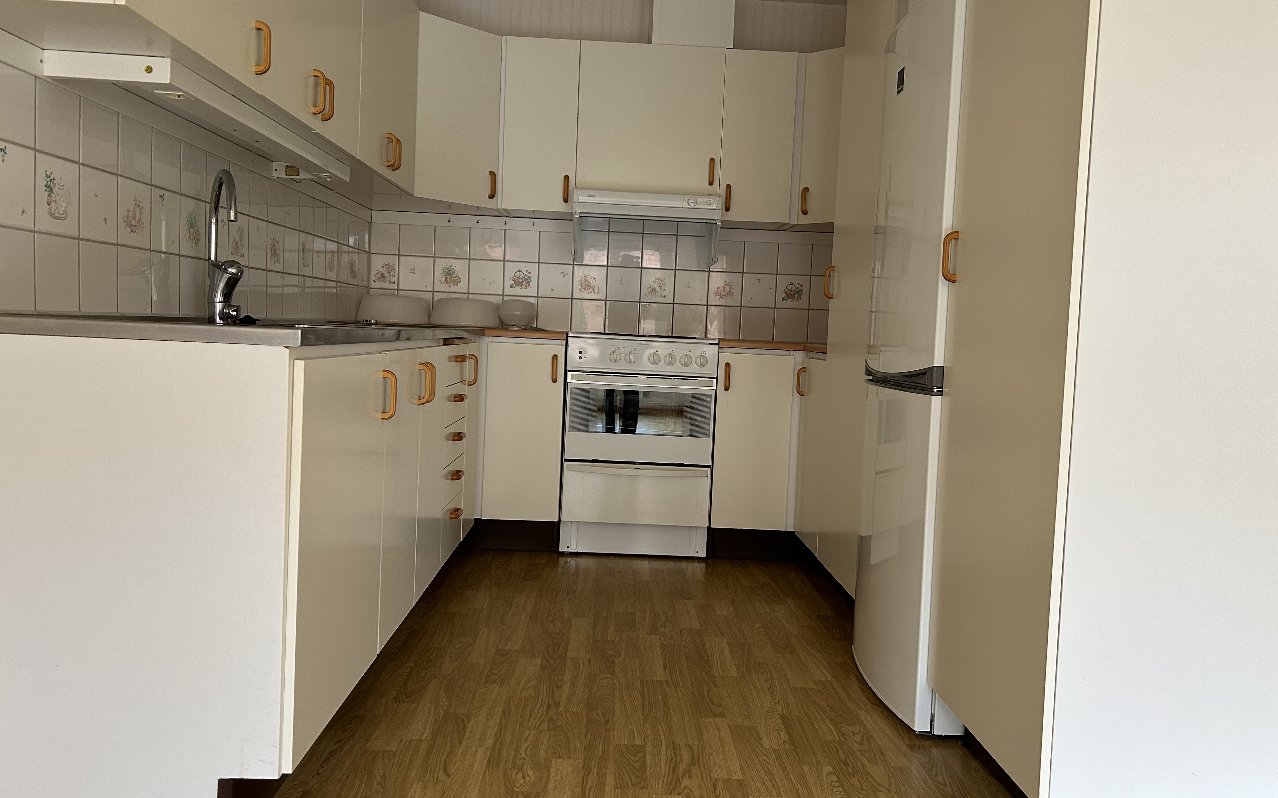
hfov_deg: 66.5
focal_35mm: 28
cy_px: 378
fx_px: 975
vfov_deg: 44.5
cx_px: 641
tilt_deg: -3.3
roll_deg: -2.7
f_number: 1.5
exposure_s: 1/60
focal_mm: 5.7
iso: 160
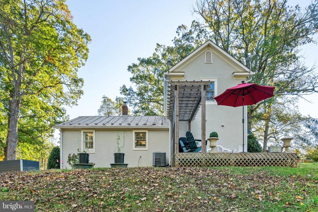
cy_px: 106
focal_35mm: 16
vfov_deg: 73.8
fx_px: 141
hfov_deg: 96.7
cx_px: 159
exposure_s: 1/200
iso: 500
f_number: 11
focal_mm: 16
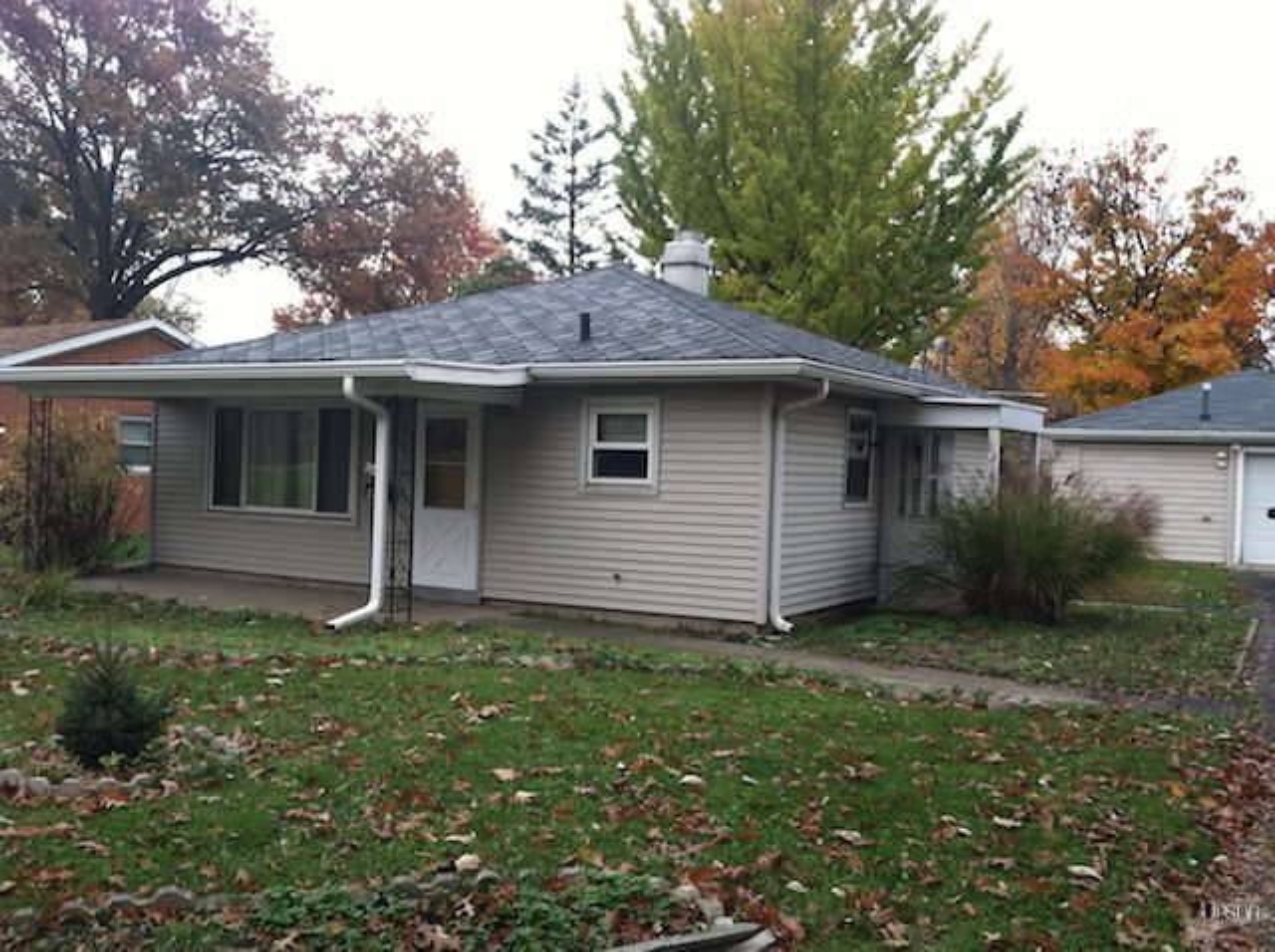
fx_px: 1287
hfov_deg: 52.7
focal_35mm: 35
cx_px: 638
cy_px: 476
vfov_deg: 40.6
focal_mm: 3.85
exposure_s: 1/127
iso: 80
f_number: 2.8
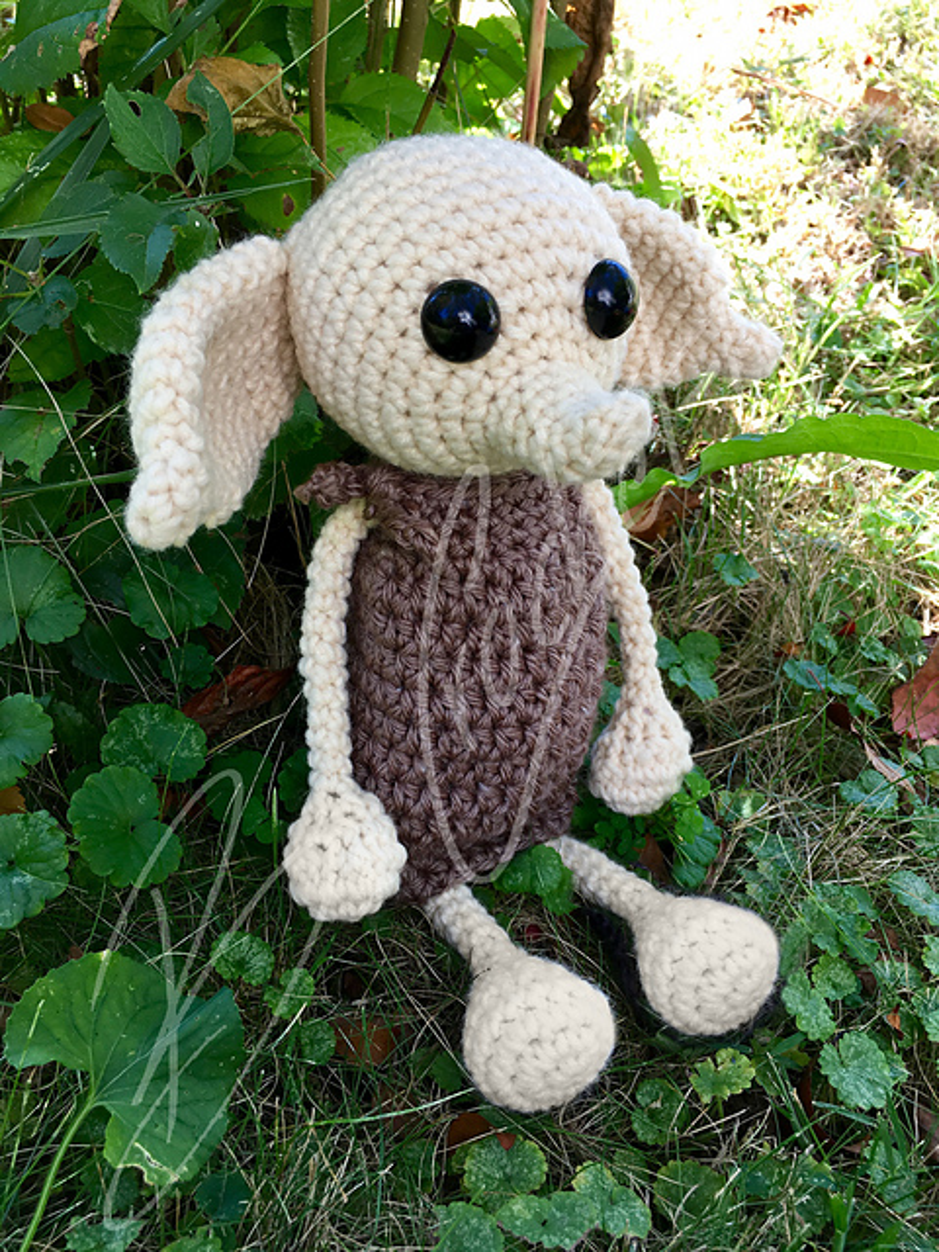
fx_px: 1049
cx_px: 470
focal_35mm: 29
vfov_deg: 61.7
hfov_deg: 48.2
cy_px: 626
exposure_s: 1/120
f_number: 2.2
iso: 25
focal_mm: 4.15
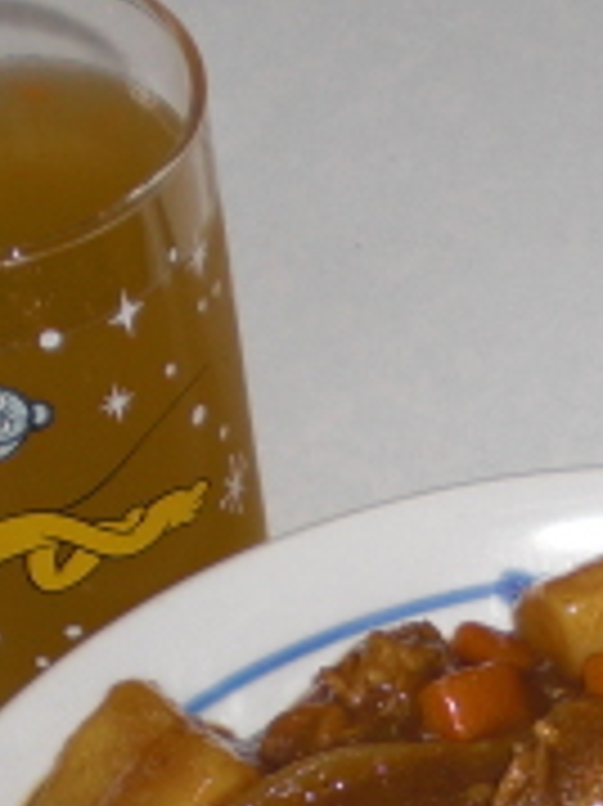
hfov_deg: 10.8
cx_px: 657
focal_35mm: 136
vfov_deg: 14.1
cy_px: 955
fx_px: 3163
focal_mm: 6.3
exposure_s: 1/60
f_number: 3.1
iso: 64
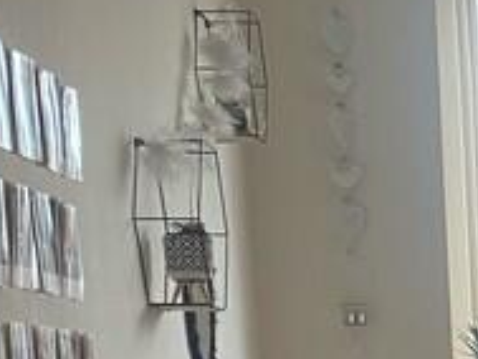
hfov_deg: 12.1
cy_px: 652
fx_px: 1948
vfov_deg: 10.0
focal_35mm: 141
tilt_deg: -8.9
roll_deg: +0.0
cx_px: 1014
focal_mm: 4.25
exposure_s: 1/50
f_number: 1.8
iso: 100
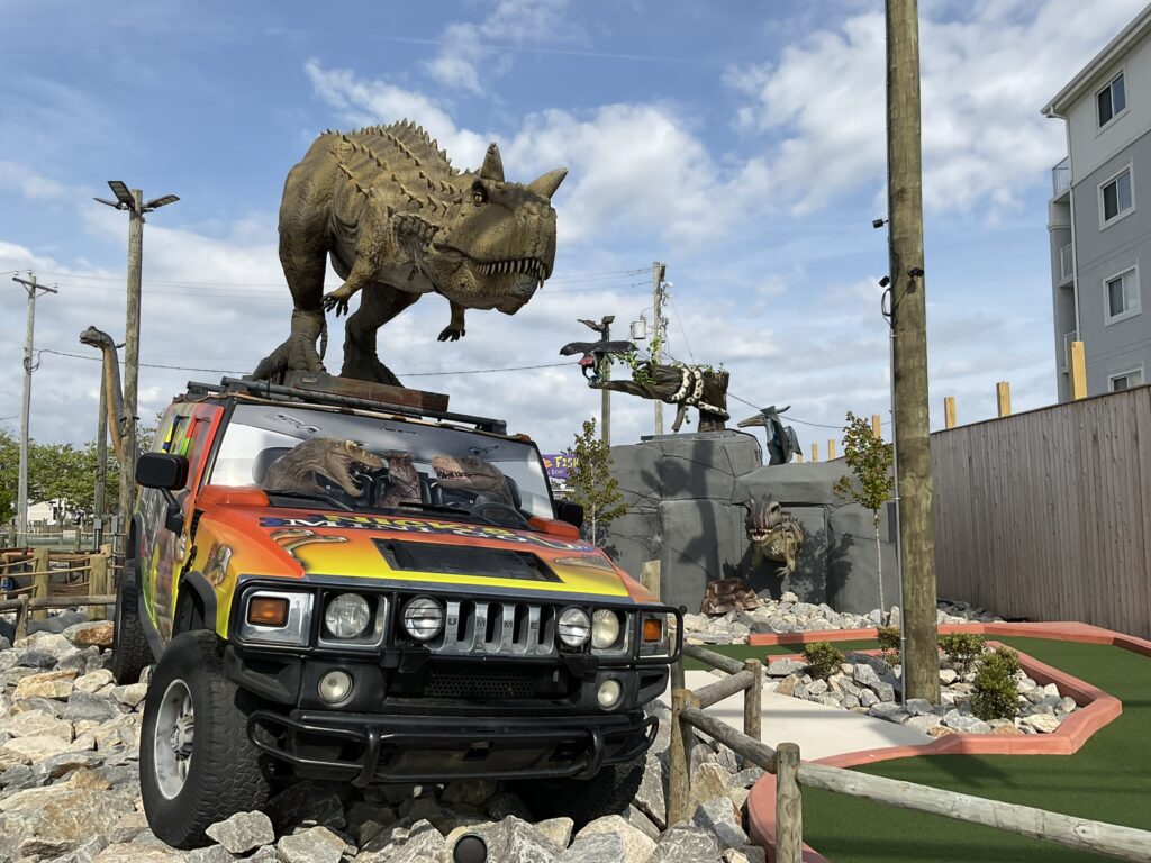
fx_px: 964
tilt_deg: +5.0
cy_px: 432
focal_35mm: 29
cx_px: 576
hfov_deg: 61.7
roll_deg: +0.7
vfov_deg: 48.2
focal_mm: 3
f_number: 1.8
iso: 16
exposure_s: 1/2320
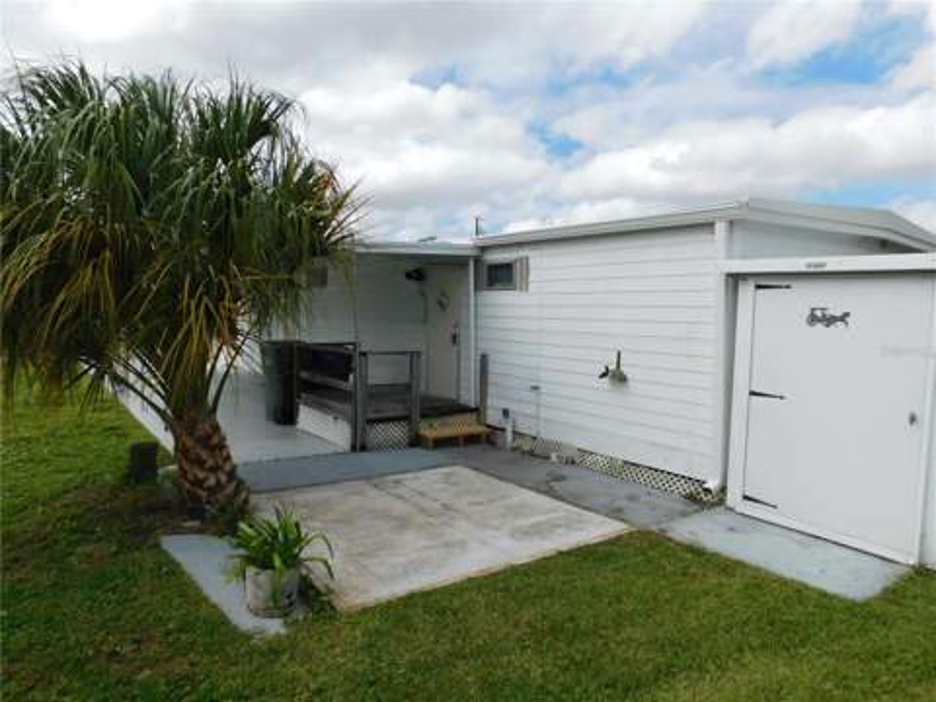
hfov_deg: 73.9
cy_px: 351
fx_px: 622
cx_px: 468
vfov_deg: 58.9
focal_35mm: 23
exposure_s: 1/640
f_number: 6
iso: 125
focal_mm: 4
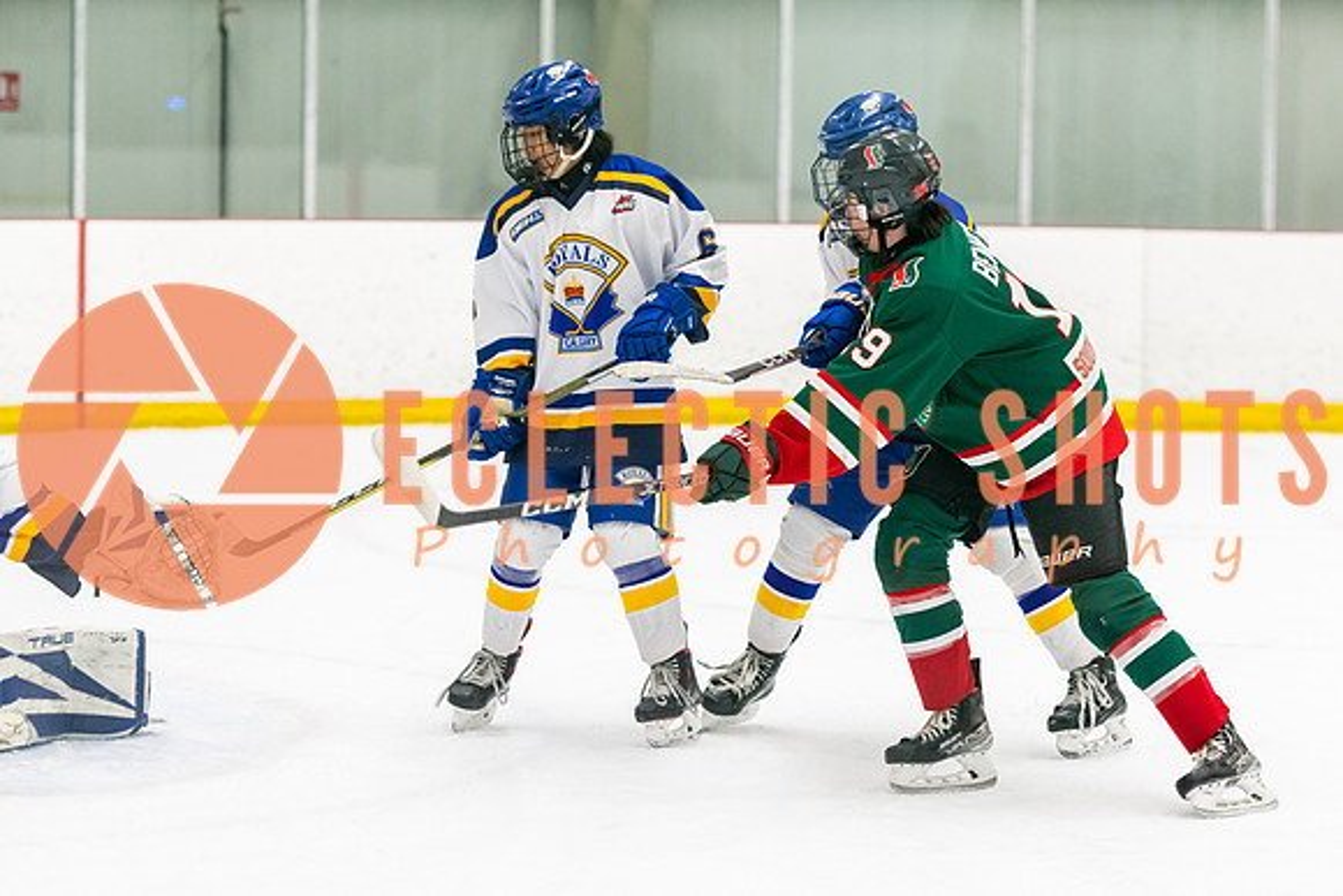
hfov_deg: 14.7
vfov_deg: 9.9
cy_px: 510
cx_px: 796
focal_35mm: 139
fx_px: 5190
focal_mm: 116
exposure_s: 1/800
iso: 3200
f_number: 2.8
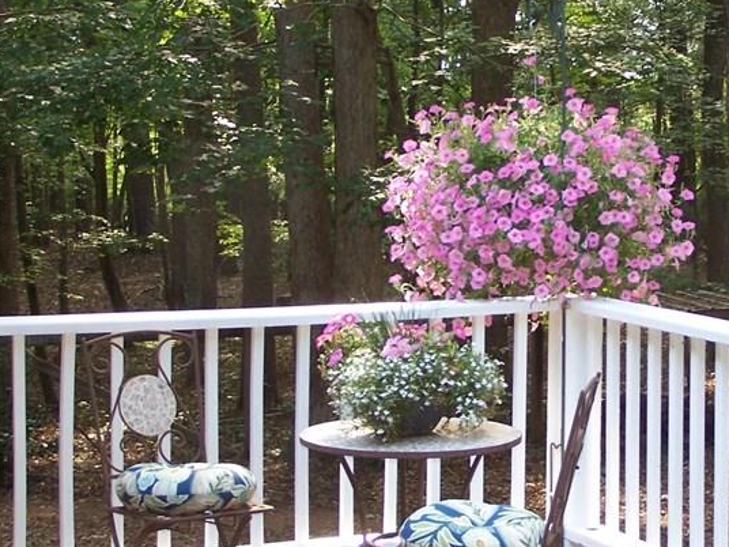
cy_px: 244
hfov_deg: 18.2
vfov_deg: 13.8
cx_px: 603
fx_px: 2253
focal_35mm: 107
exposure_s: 1/60
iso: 140
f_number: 3.1
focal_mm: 9.3
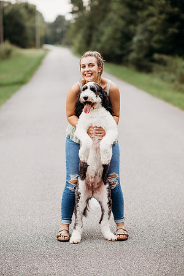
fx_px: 652
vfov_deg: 23.9
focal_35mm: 85
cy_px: 138
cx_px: 92
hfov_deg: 16.1
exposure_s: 1/250
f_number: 2.2
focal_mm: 85
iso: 400
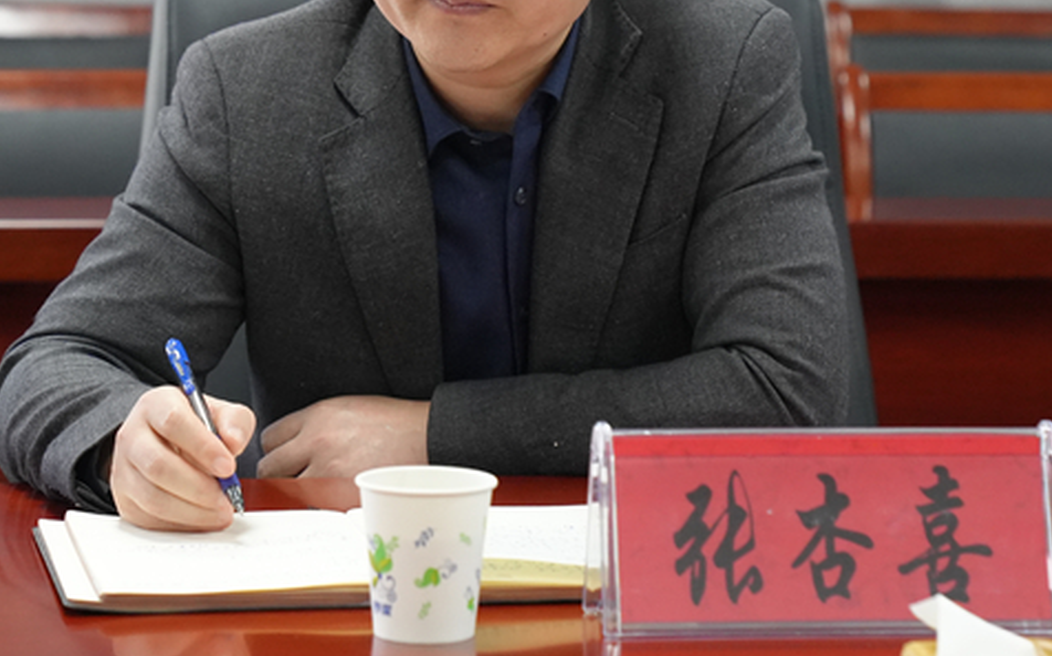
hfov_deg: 17.4
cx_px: 504
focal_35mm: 120
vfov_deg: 10.8
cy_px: 70
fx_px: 3439
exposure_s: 1/160
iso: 4000
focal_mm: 70
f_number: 4
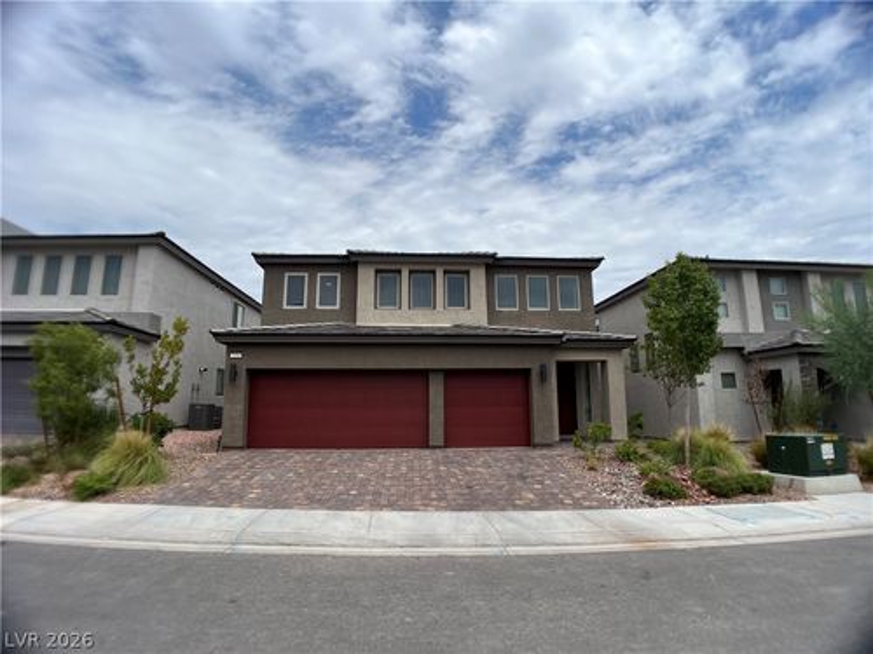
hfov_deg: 67.3
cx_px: 436
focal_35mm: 26
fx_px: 656
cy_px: 327
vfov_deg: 53.1
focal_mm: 5.1
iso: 50
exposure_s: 1/6173
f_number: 1.6
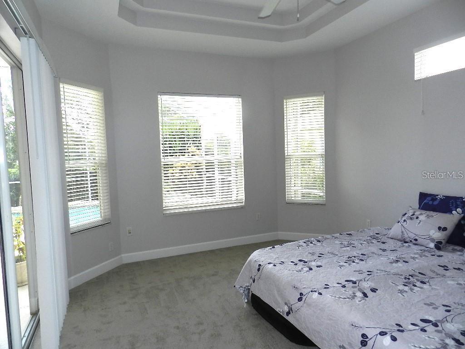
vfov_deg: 58.9
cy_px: 174
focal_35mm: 23
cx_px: 232
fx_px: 309
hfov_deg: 73.9
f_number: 3.4
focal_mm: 4
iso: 160
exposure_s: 1/100
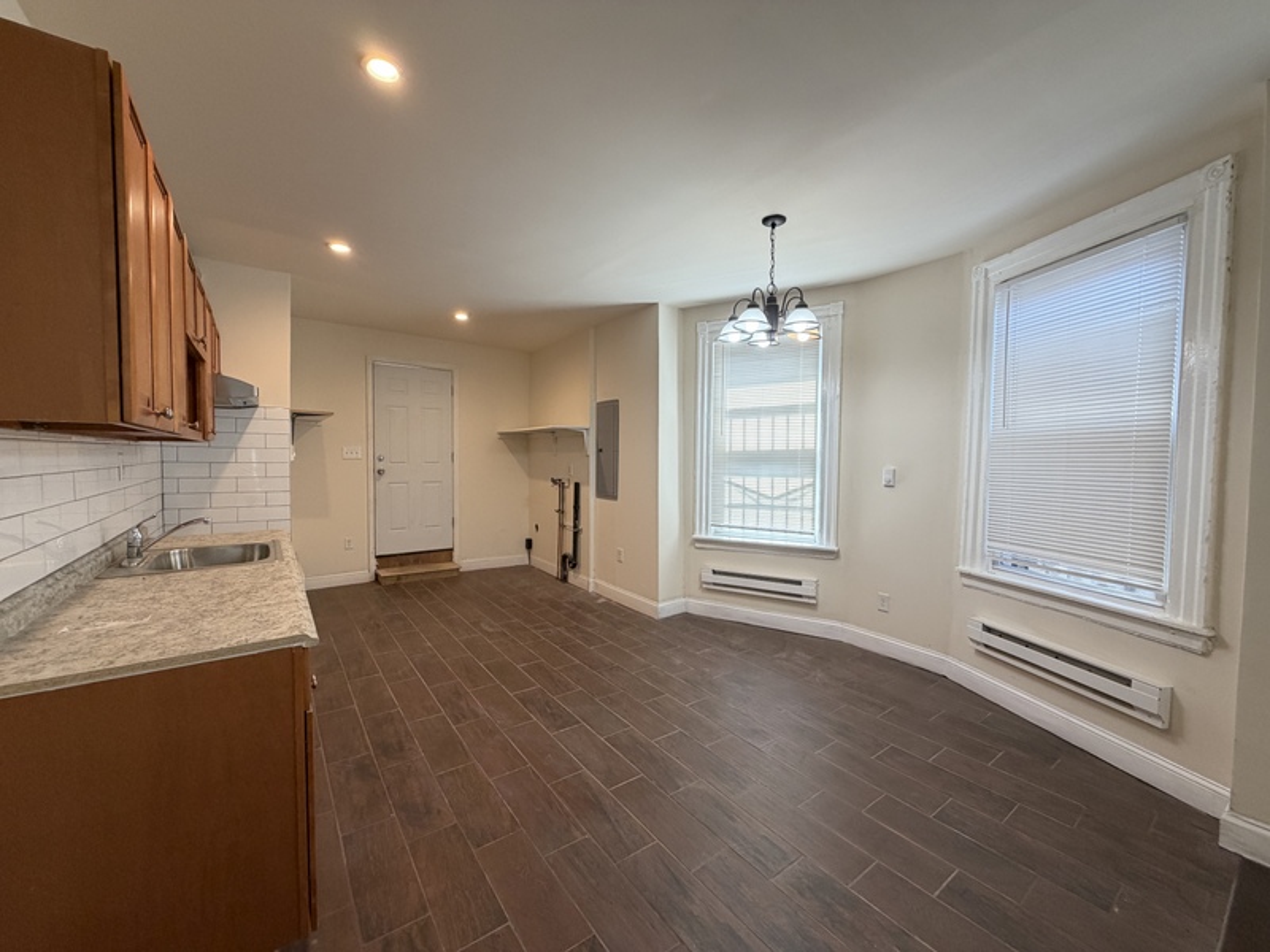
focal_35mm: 14
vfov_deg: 85.7
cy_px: 476
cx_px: 635
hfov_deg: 102.1
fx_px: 514
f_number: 2.2
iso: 160
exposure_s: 1/120
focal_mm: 2.22
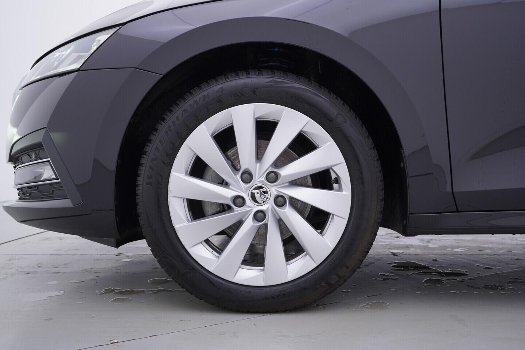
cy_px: 175
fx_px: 525
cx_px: 262
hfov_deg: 53.1
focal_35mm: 36
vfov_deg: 36.9
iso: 125
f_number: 4
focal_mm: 24
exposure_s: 1/60
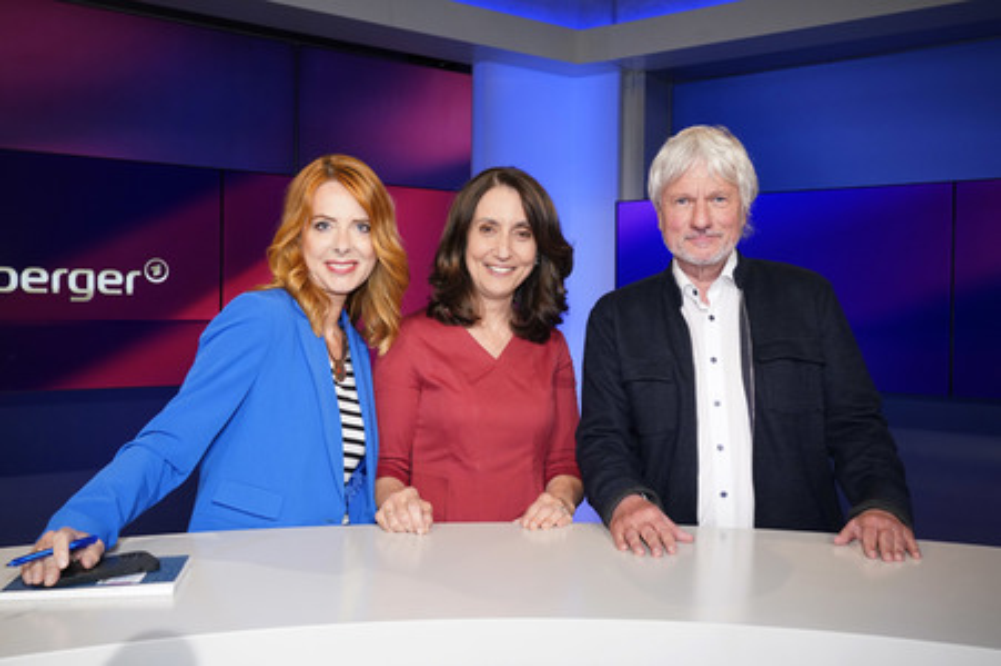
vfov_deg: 42.3
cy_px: 333
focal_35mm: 31
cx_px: 500
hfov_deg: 60.3
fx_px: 861
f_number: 5
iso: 2500
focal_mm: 31
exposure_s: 1/160
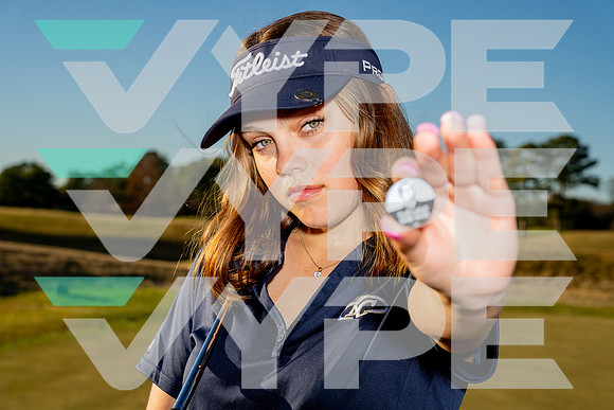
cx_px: 307
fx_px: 1194
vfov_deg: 19.5
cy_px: 205
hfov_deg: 28.8
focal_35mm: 70
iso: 100
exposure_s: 1/250
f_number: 8
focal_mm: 70
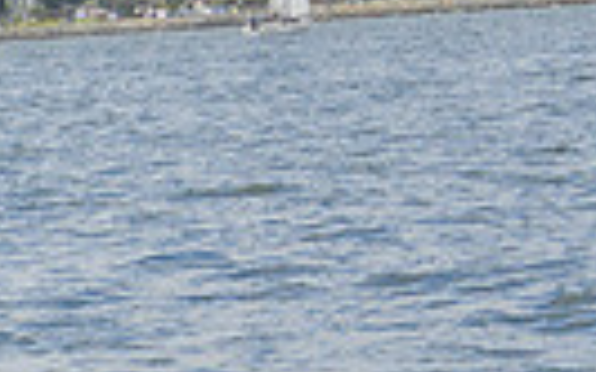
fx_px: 5930
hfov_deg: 5.6
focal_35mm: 365
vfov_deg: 3.6
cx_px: -650
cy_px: 27
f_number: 11
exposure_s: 1/500
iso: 320
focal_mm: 55
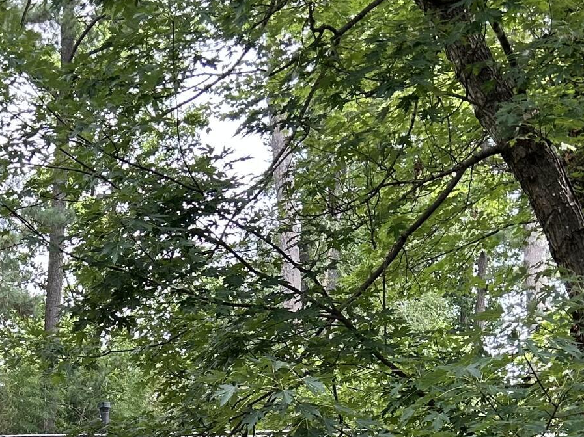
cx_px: 88
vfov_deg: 16.3
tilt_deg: +0.8
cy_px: 525
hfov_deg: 22.1
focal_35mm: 87
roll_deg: +1.0
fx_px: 1467
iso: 50
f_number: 1.5
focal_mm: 5.7
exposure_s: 1/466
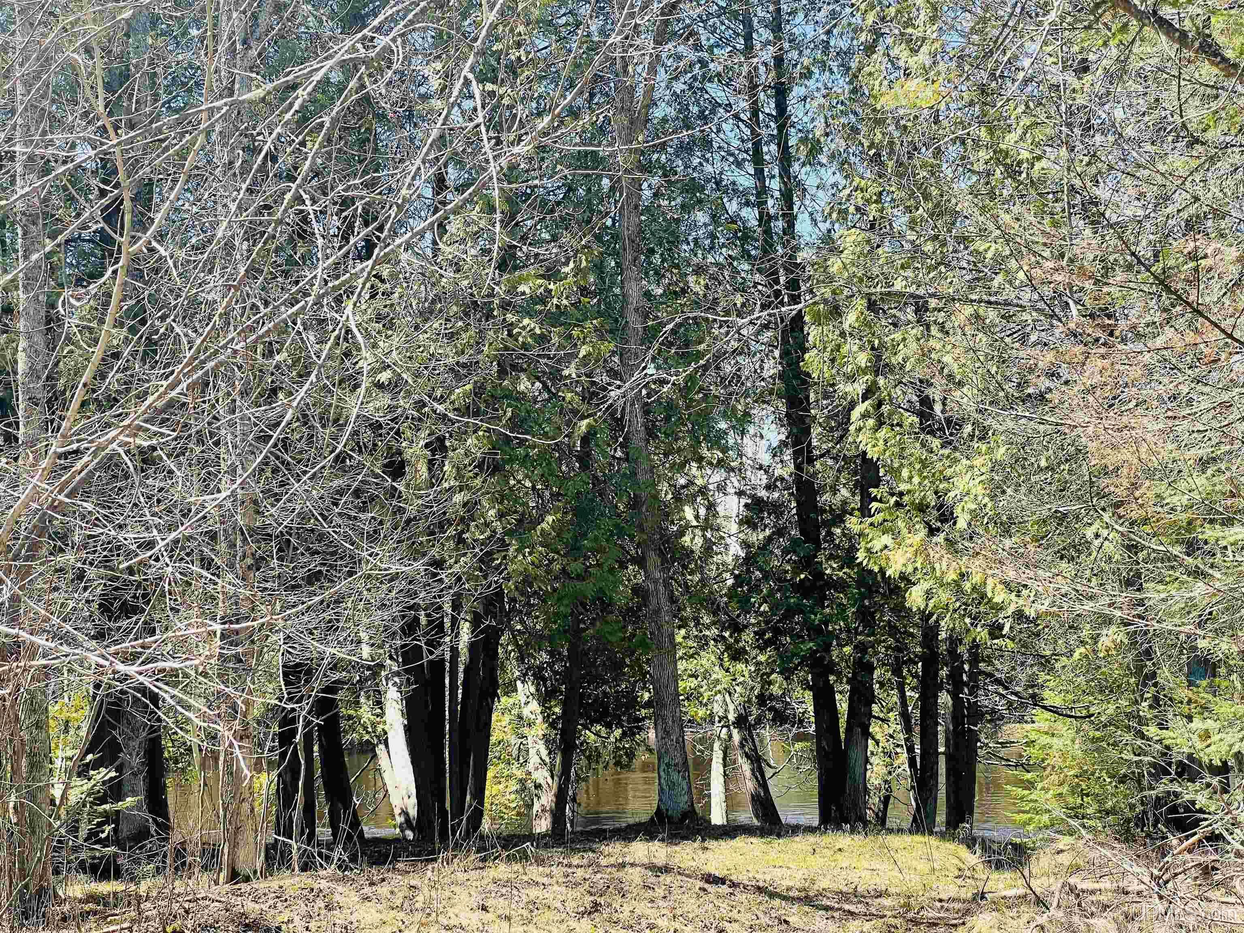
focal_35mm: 52
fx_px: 1869
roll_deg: +2.4
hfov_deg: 36.8
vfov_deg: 28.0
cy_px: 466
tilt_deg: +6.7
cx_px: 622
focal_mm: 6
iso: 25
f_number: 2
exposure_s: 1/313
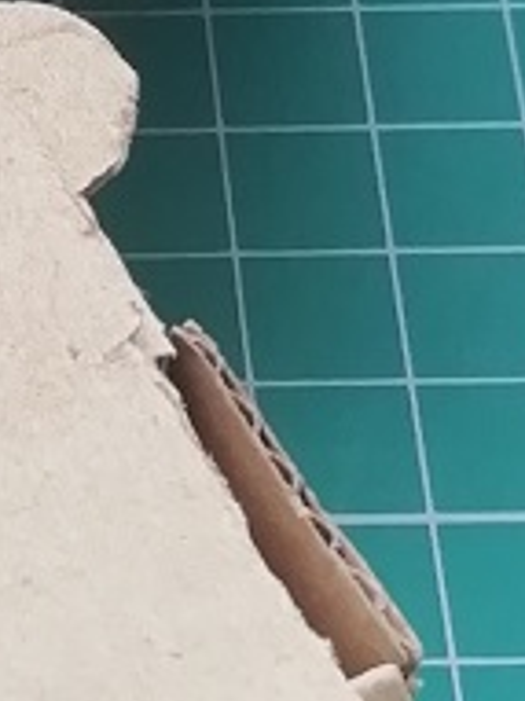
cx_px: -297
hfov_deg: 8.5
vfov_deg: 11.6
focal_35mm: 170
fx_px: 3442
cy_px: 407
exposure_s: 1/33.3
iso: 80
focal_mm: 3.21
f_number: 2.2
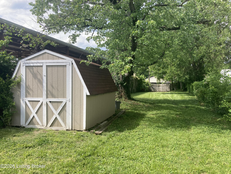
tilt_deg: +1.2
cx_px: 116
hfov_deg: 63.4
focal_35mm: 28
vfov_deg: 49.7
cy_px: 87
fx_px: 187
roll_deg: +0.0
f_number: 1.8
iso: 20
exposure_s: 1/706
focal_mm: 3.99
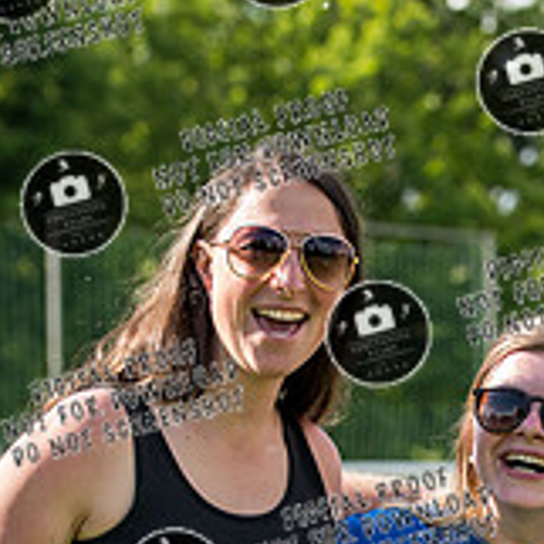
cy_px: 558
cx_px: 596
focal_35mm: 237
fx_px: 4214
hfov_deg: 7.3
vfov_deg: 7.4
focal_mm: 70
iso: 320
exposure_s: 1/1600
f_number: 3.5
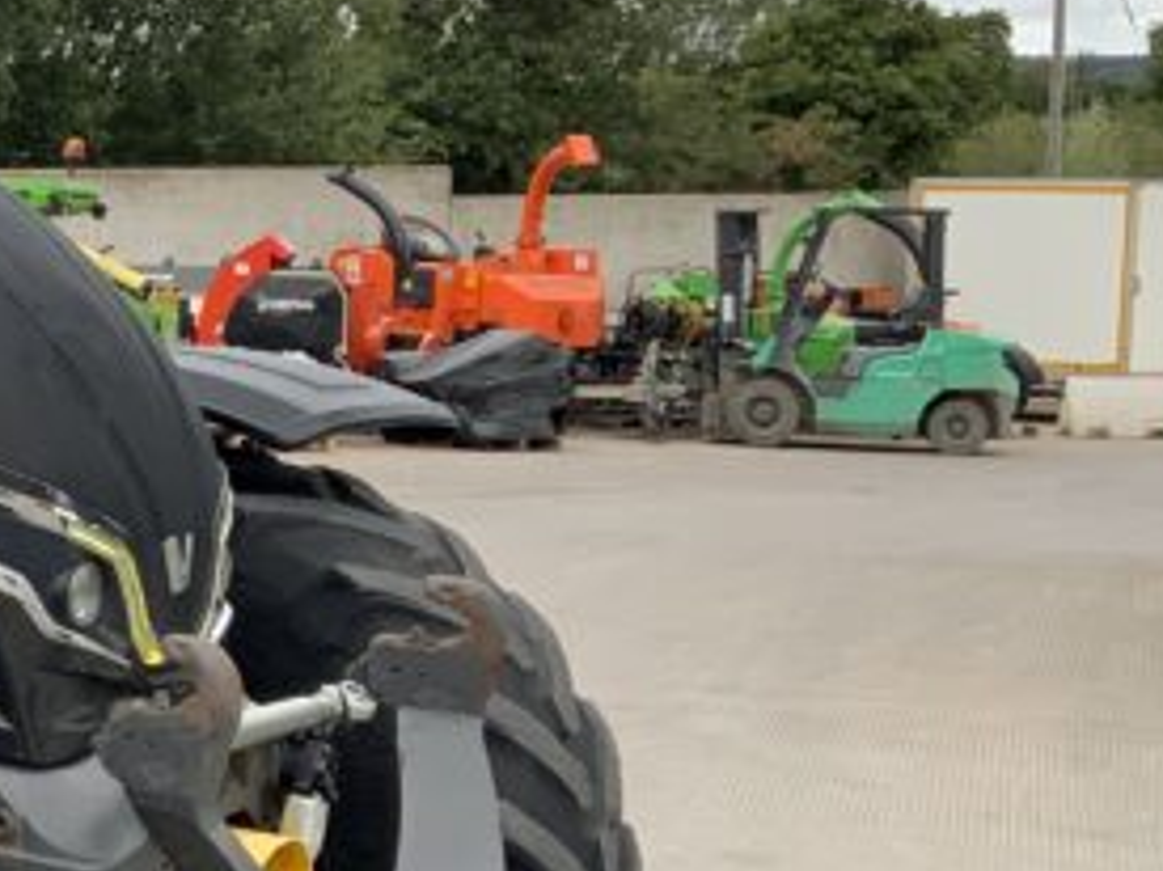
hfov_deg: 16.8
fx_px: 3627
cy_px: 541
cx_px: -495
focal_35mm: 108
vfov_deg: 13.7
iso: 16
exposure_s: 1/504
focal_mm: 3
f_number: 1.8
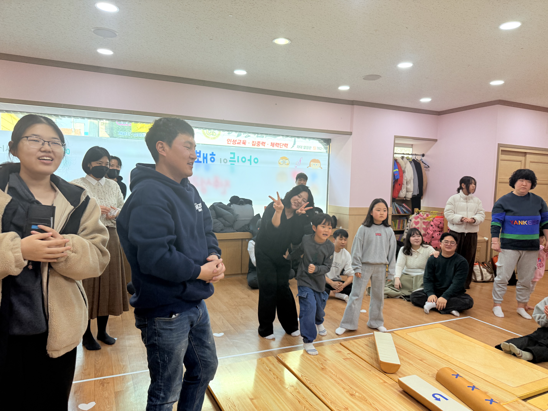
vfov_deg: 56.8
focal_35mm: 24
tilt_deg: -3.3
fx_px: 380
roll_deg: +0.6
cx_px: 274
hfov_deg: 71.6
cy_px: 206
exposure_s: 1/166
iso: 125
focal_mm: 6.76
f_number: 1.78
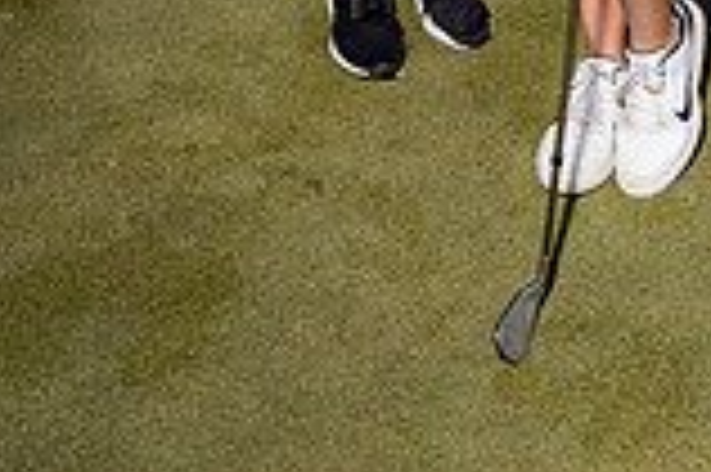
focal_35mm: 91
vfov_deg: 12.7
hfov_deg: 22.0
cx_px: 598
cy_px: -530
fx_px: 1795
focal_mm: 32
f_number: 8
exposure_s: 1/250
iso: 100
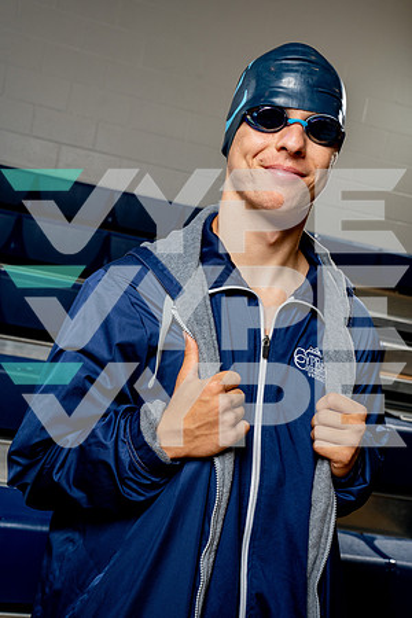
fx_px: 669
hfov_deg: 34.2
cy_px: 309
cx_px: 206
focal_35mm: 39
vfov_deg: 49.6
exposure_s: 1/250
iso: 320
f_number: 8
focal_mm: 39
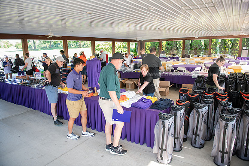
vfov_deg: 53.2
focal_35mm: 24
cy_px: 83
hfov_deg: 73.7
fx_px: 166
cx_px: 124
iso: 400
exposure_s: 1/200
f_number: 3.2
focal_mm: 24
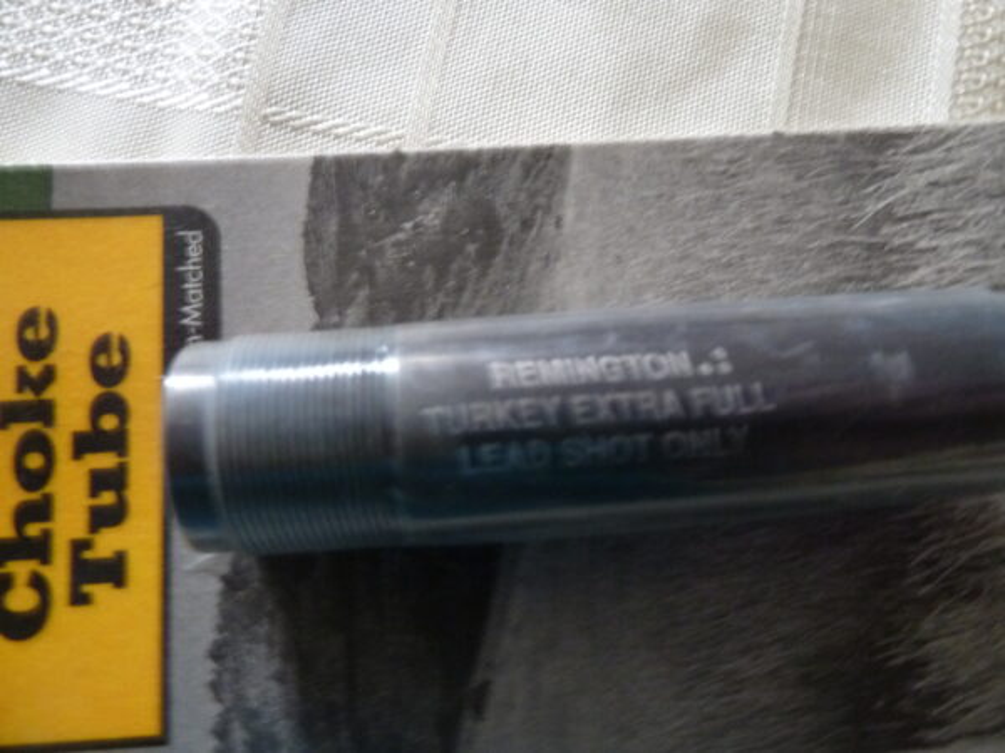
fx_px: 726
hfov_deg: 69.4
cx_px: 502
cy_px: 376
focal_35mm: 25
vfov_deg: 54.9
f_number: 3.3
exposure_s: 1/5
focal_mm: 4.1
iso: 400
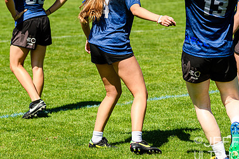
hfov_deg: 11.2
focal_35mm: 184
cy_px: 41
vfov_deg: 7.4
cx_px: 127
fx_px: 1221
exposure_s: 1/1250
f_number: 3.2
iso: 100
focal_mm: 70
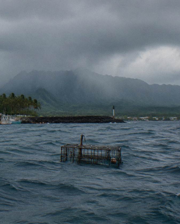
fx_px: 606
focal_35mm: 91
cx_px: 17
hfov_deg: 16.7
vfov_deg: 21.0
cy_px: 112
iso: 400
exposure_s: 1/640
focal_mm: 64
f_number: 6.3
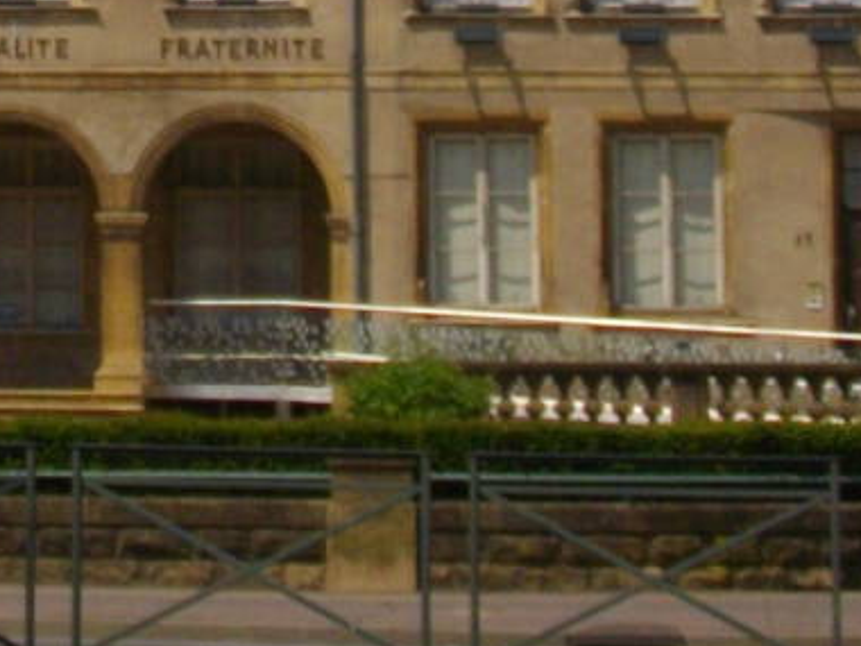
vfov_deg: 5.3
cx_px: -471
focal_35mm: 273
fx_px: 6790
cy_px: -721
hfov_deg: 7.1
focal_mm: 9
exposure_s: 1/500
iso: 100
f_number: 6.9
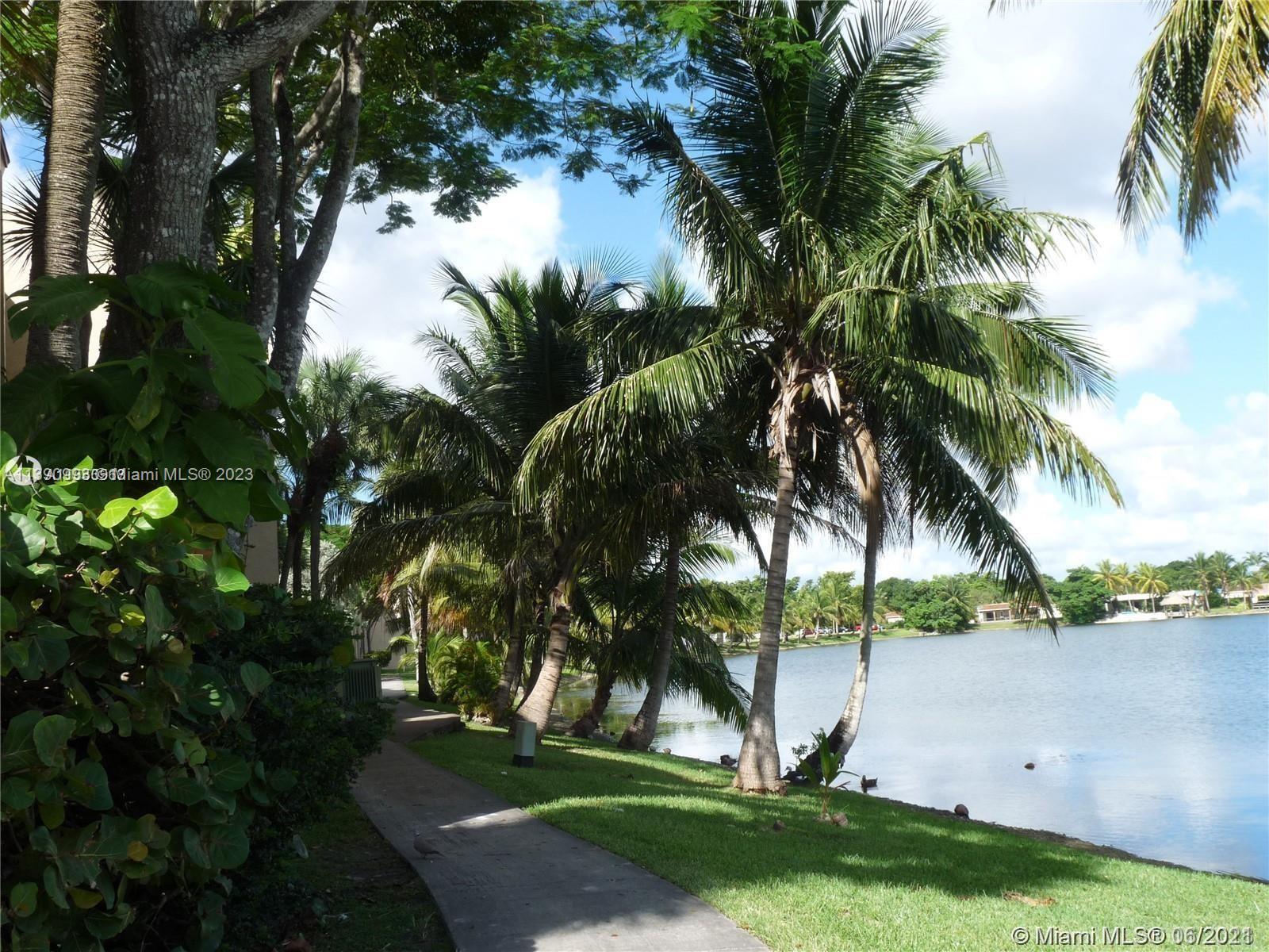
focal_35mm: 37
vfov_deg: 38.7
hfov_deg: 50.1
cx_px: 634
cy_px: 476
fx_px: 1356
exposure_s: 1/250
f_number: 5.6
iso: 100
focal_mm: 6.6
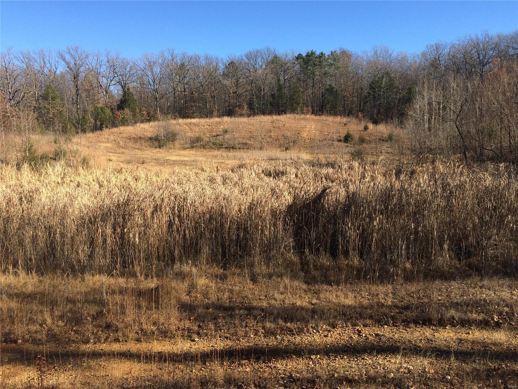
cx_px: 259
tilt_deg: -7.4
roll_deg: +1.9
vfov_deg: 48.2
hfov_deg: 61.7
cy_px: 194
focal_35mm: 29
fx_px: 434
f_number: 2.2
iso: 32
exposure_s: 1/1208
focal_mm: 4.15
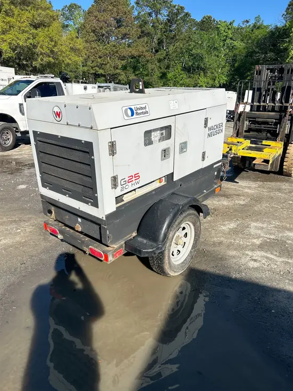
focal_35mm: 26
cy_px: 196
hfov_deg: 53.1
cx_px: 146
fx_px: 293
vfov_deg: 67.3
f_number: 1.5
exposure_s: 1/5076
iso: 50
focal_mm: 5.7
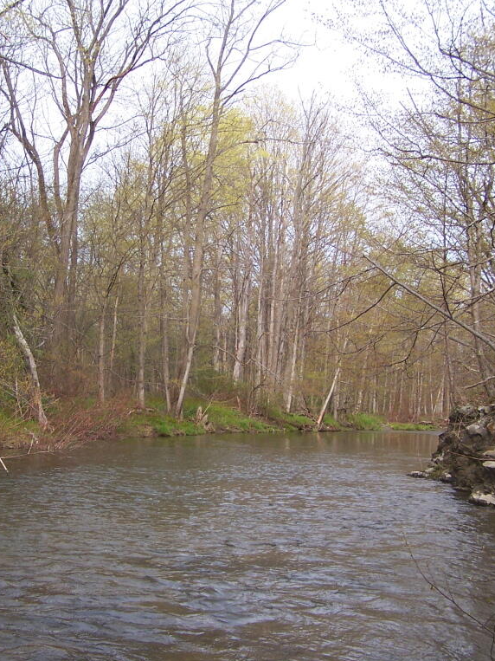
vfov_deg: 37.5
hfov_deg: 28.4
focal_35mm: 51
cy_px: 332
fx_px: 973
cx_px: 172
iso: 80
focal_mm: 6.3
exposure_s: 1/400
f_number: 2.8
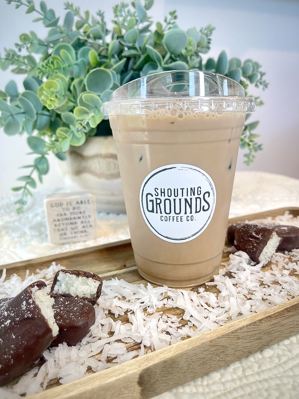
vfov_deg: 69.4
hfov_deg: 54.9
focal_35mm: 25
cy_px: 200
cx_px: 150
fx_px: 288
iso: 80
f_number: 1.6
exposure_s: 1/60
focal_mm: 5.1
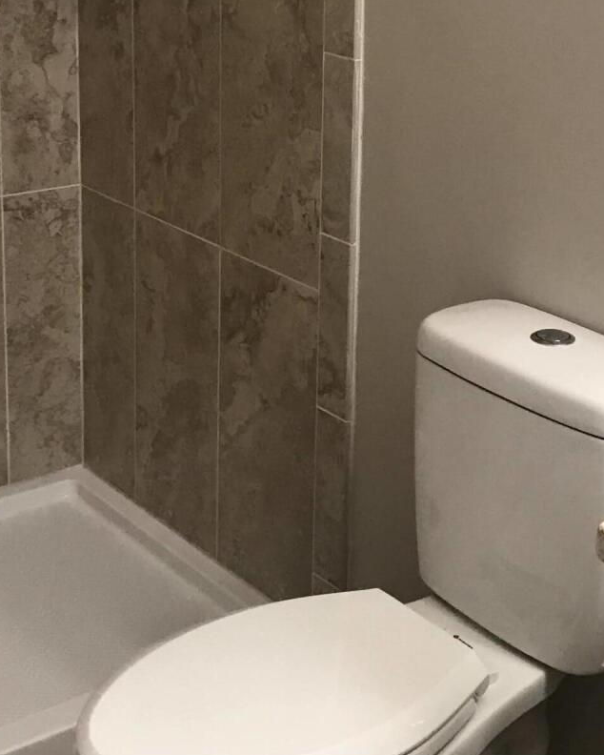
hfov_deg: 22.0
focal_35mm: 69
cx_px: 444
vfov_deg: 27.0
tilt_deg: -13.0
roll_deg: -1.5
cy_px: 152
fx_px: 1541
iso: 40
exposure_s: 1/30
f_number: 1.8
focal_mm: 3.99
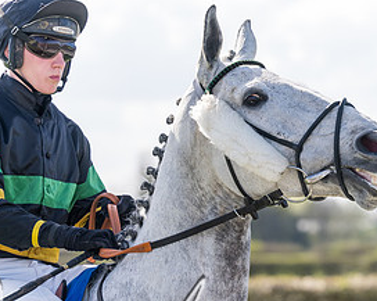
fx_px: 3377
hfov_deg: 6.4
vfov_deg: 5.1
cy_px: 240
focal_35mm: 303
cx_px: 206
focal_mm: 130
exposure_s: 1/2000
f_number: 4
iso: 400
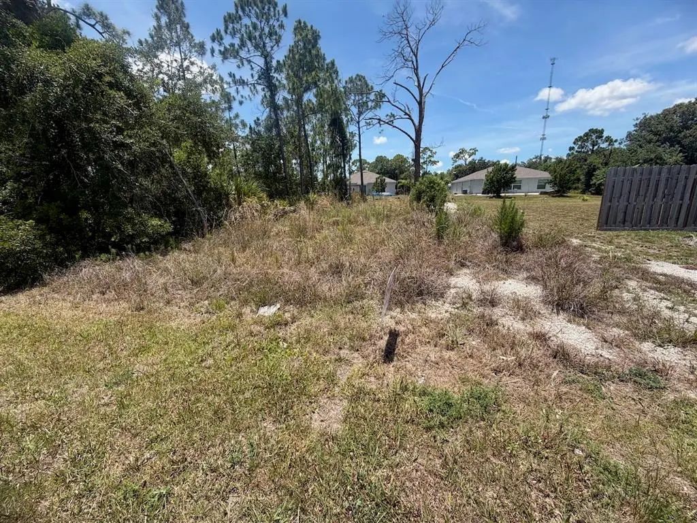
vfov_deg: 85.7
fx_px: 282
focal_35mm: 14
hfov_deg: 102.1
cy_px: 262
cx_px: 348
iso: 25
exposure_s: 1/770
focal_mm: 2.22
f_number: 2.2
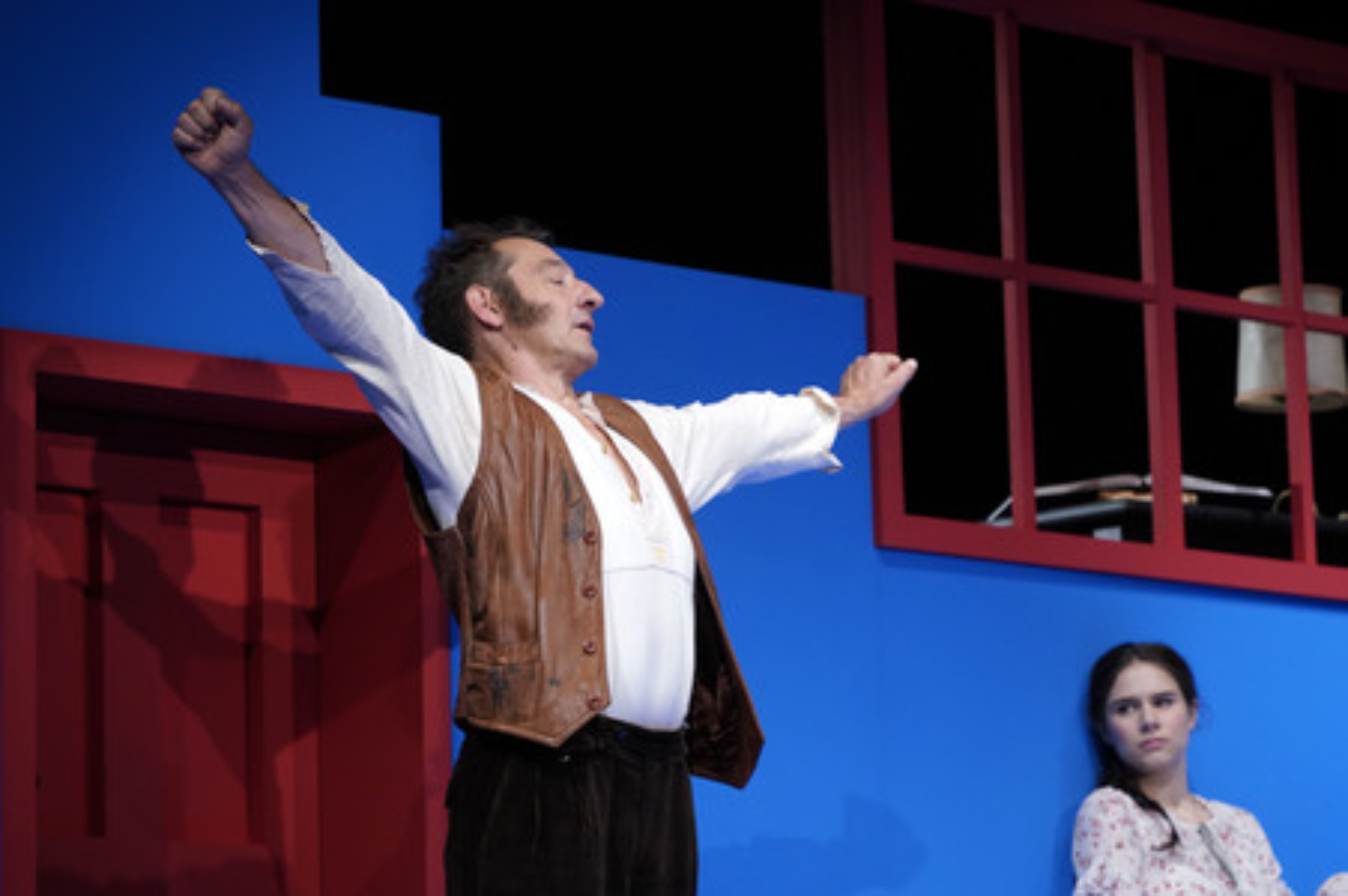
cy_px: 448
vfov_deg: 8.5
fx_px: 6024
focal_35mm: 161
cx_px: 674
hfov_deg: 12.8
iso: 2500
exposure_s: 1/320
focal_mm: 161
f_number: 5.6
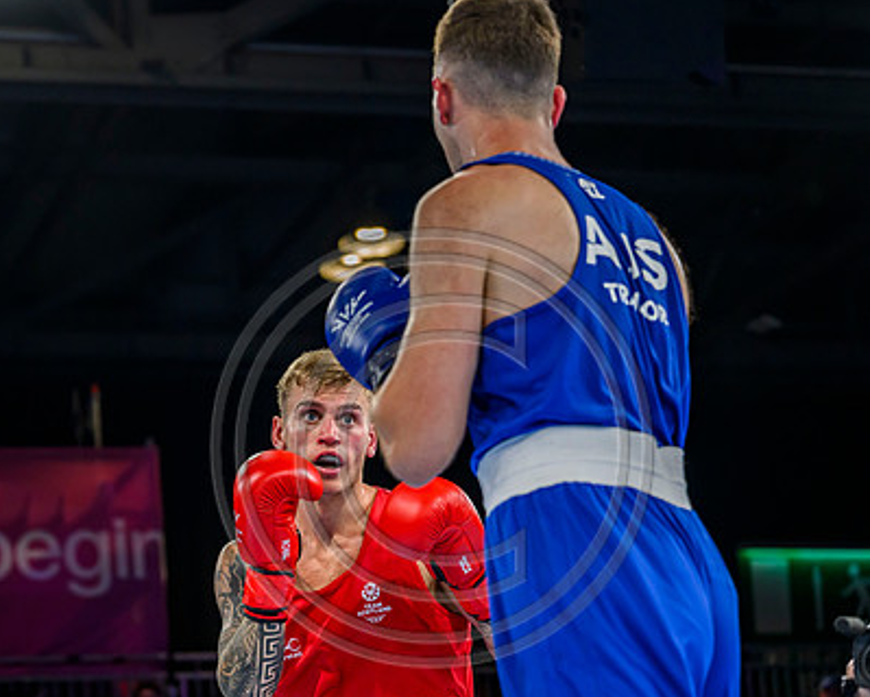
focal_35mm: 111
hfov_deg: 17.3
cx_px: 323
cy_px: 447
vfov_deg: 13.9
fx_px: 2861
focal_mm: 70
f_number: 3.2
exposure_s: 1/1600
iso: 2000
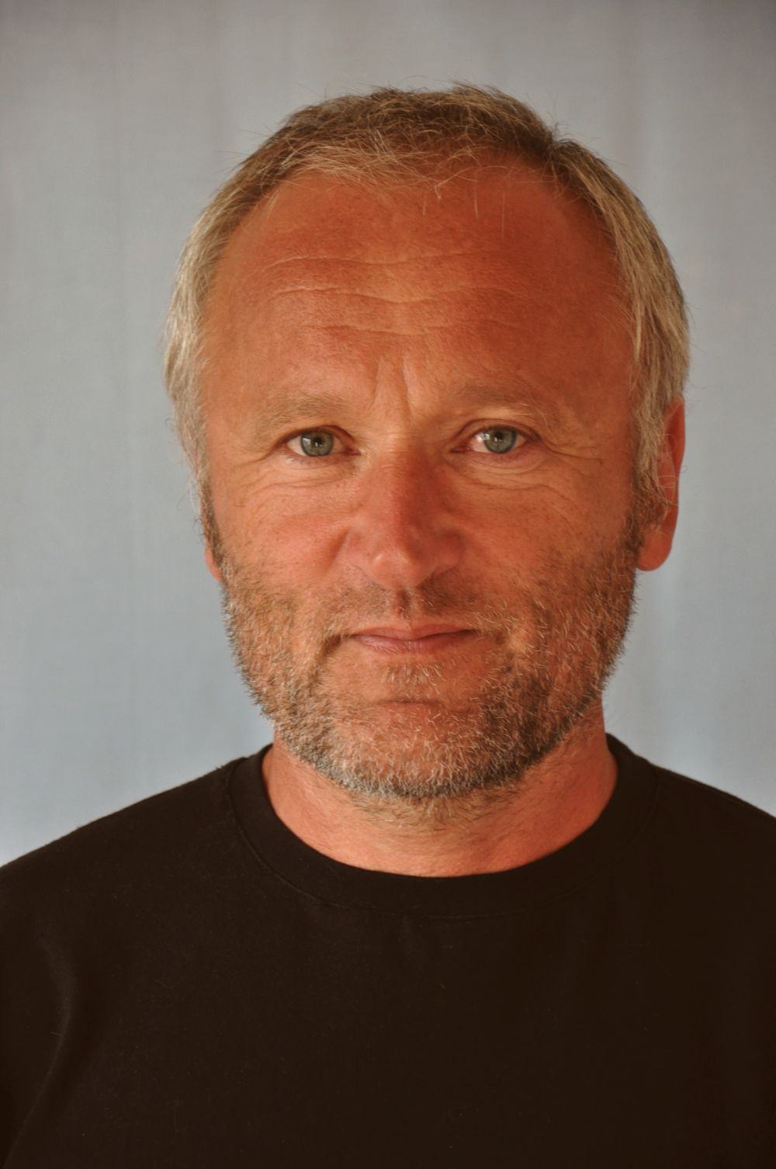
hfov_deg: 8.7
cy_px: 584
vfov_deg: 13.1
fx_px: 5106
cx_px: 388
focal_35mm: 158
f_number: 5.6
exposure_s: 1/30
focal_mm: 105
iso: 800
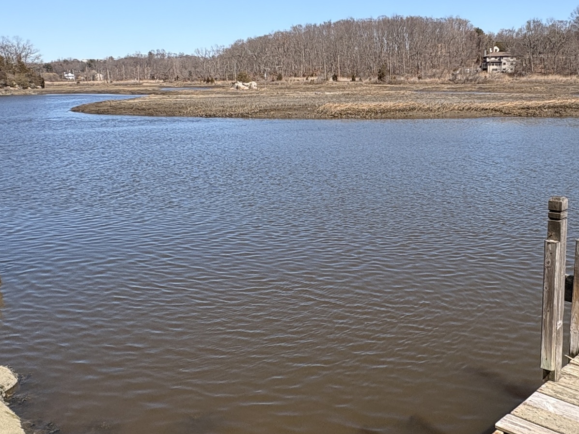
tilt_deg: -11.4
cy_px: 194
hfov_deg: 50.1
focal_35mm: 36
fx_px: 602
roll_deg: +1.1
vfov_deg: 39.6
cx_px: 403
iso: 50
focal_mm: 2.22
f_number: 2.2
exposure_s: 1/1600
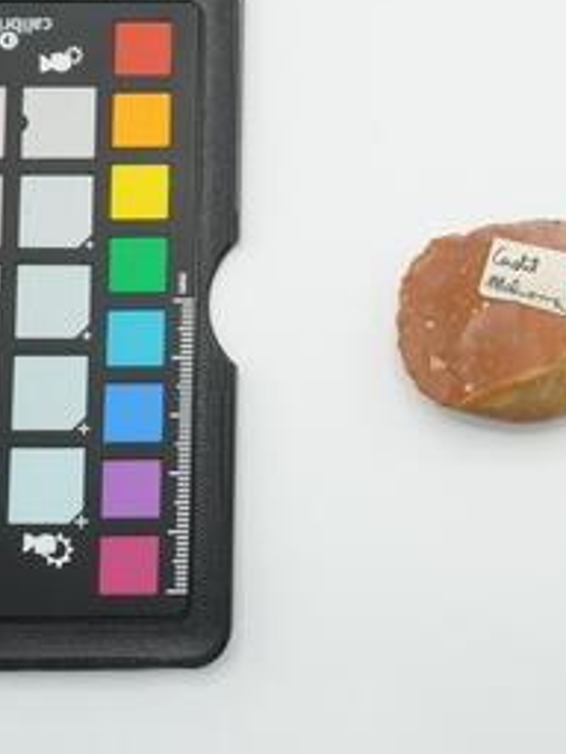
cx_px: 513
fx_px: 1417
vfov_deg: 29.7
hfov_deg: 22.0
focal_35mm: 65
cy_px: 286
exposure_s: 1/10
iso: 100
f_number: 16
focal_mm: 24
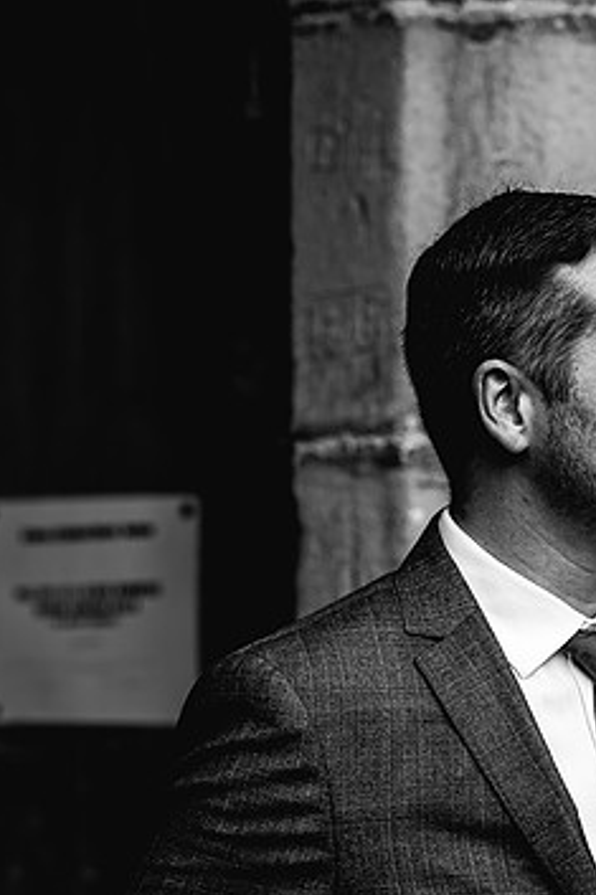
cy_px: 409
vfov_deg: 9.3
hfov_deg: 6.2
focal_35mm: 222
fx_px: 5518
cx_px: 416
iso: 50
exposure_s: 1/250
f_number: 3.2
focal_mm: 135
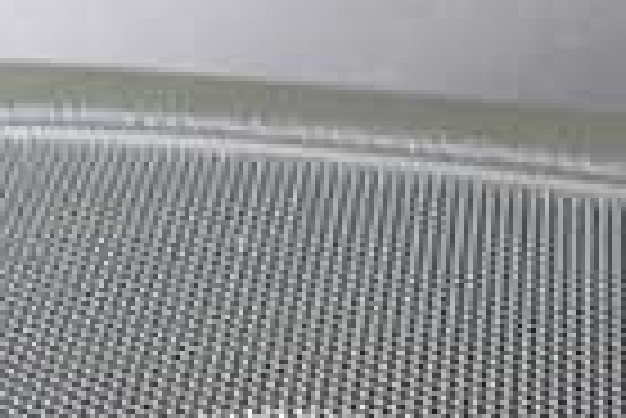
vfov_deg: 11.9
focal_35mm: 112
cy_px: 562
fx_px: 1950
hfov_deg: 18.2
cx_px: 176
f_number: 2
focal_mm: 4.5
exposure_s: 1/30
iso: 400
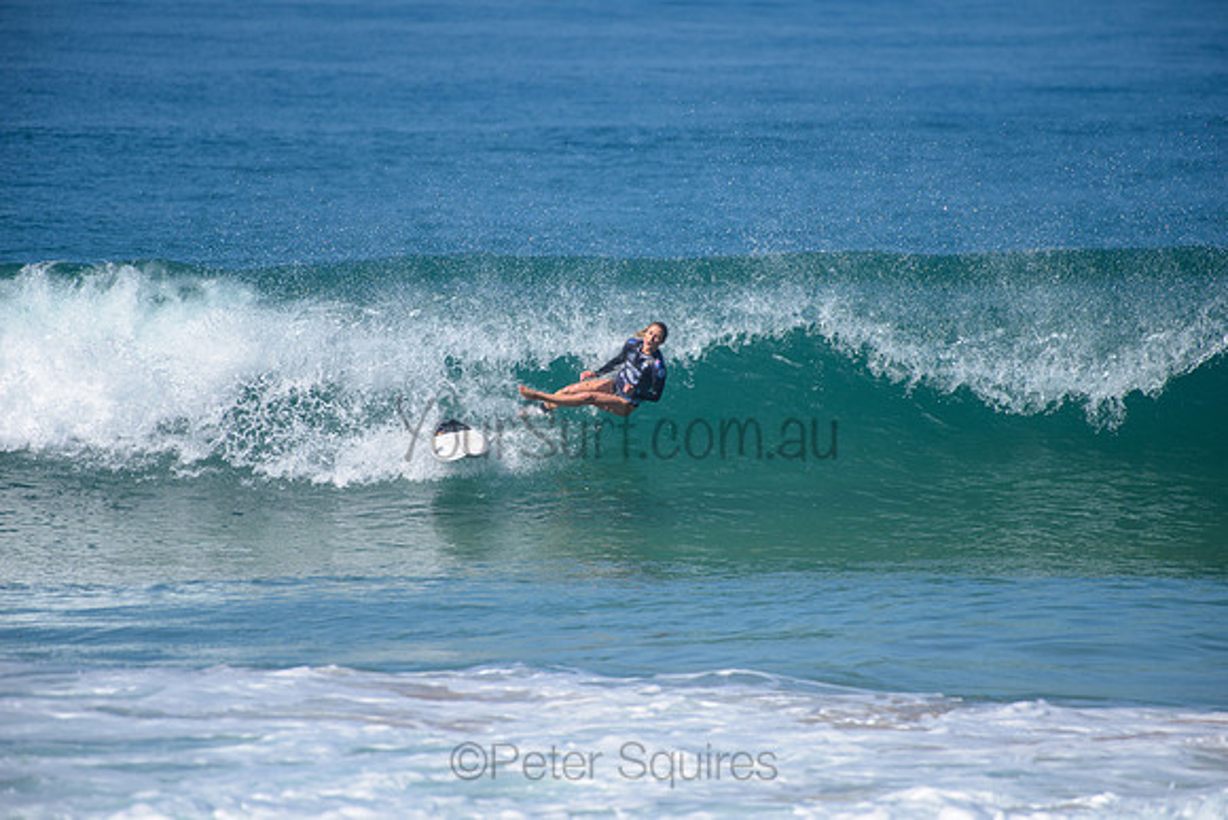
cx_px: 614
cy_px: 410
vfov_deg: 2.8
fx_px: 17059
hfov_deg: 4.1
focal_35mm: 500
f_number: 5.6
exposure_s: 1/2000
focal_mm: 500
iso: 250
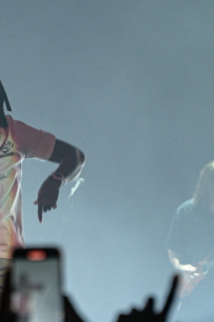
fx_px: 3312
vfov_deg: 5.6
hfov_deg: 3.7
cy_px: 114
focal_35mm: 371
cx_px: -9
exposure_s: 1/125
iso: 640
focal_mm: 105
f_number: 4
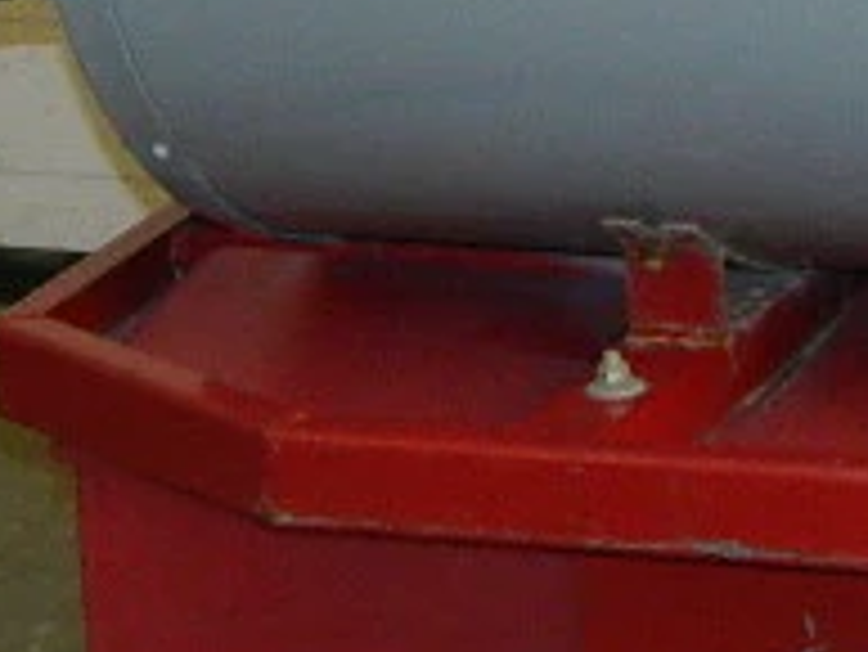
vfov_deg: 6.0
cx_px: 1952
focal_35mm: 249
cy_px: 27
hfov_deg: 7.5
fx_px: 6248
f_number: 3.6
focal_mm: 8.4
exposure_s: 1/50
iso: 200
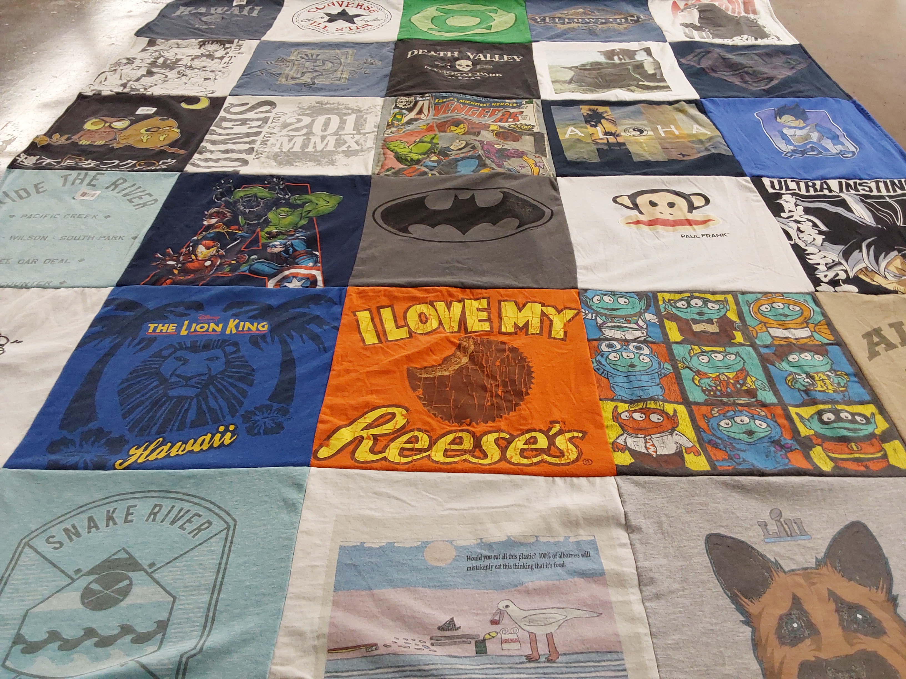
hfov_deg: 63.4
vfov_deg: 49.7
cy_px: 340
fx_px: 733
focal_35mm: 28
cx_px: 453
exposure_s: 1/60
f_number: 1.9
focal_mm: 2.91
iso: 125
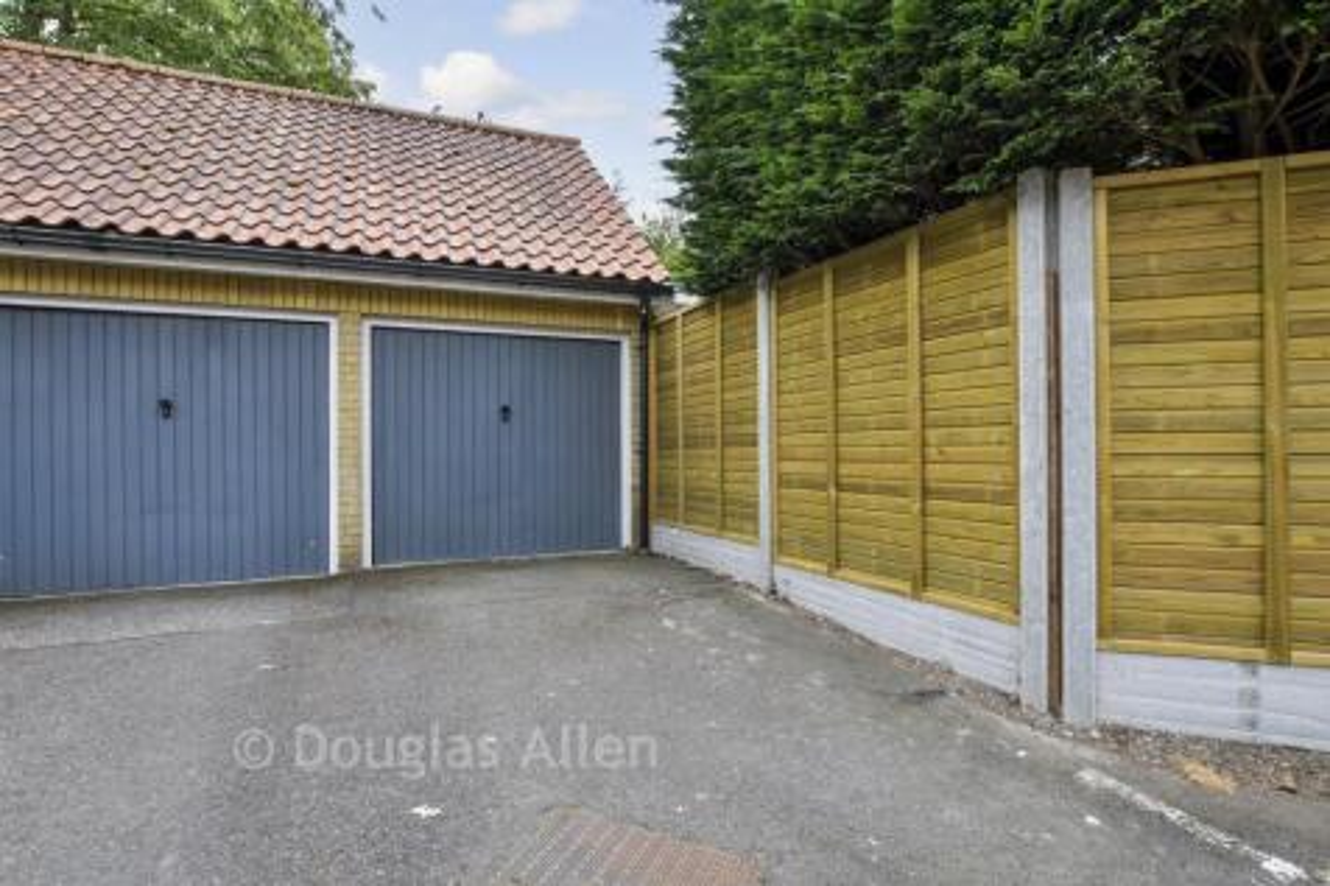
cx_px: 665
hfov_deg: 93.3
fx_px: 628
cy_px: 443
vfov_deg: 70.4
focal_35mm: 17
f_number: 8
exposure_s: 1/60
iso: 100
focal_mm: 11.5
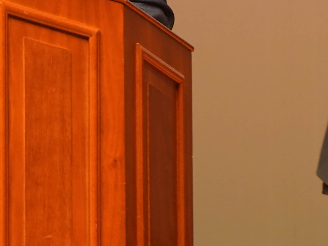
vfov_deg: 3.3
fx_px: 4245
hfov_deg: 4.4
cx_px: -133
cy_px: -32
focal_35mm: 448
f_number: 4
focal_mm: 122
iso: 1600
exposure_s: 1/160
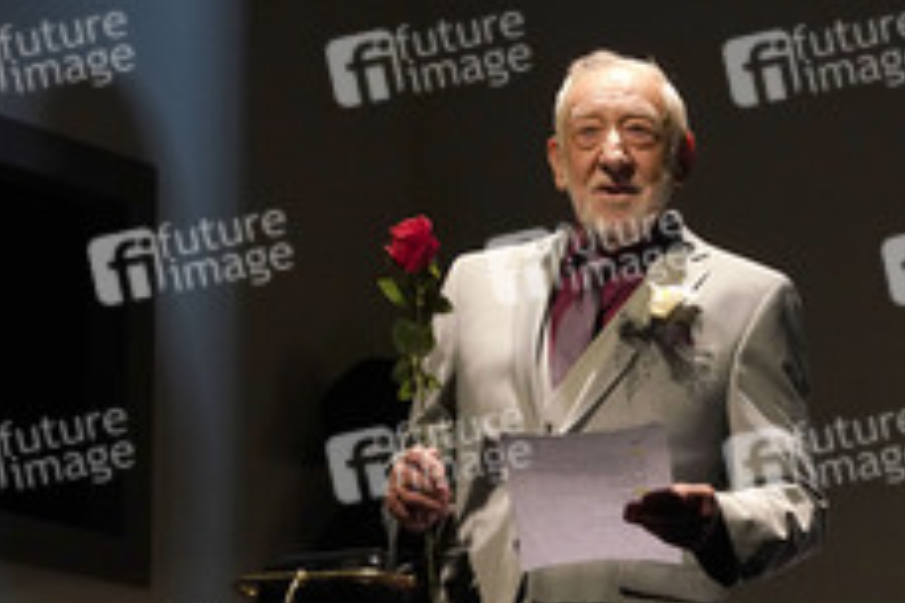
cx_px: 879
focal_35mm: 174
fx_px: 4374
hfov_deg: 11.7
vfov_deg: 7.9
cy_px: 555
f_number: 5.6
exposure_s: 1/200
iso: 3200
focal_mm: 88
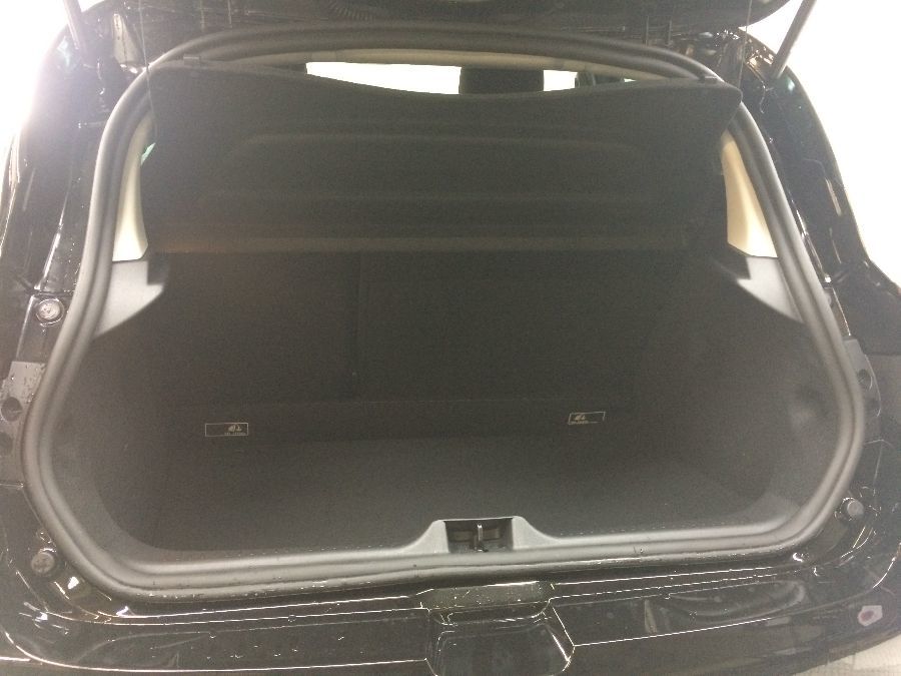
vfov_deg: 48.2
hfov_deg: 61.7
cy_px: 338
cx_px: 450
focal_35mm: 29
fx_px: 755
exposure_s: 1/25
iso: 320
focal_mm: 4.15
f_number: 2.2
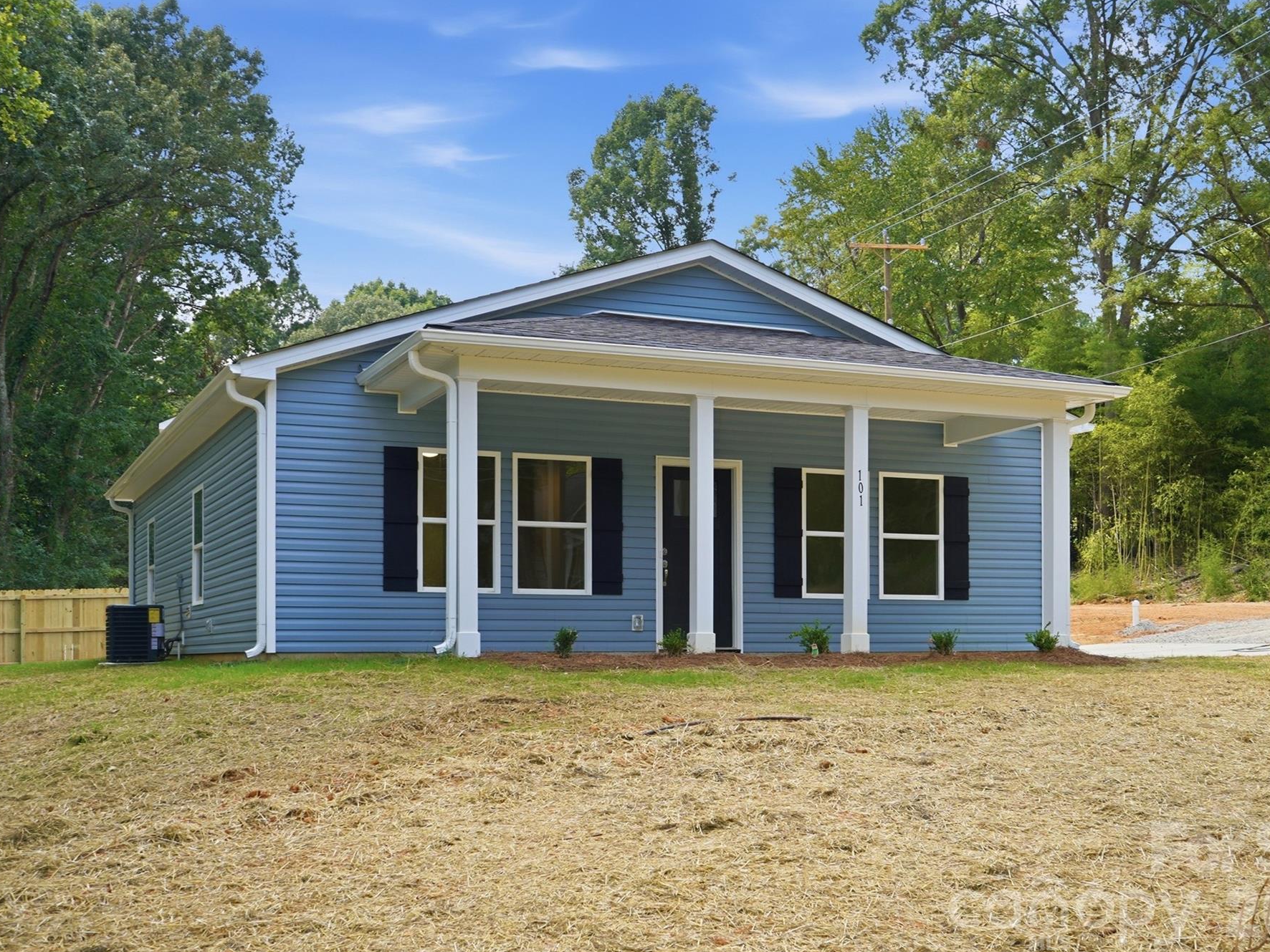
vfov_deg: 36.0
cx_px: 646
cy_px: 474
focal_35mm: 40
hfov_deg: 46.8
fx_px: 1468
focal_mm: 36
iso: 100
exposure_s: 1/100
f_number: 6.3
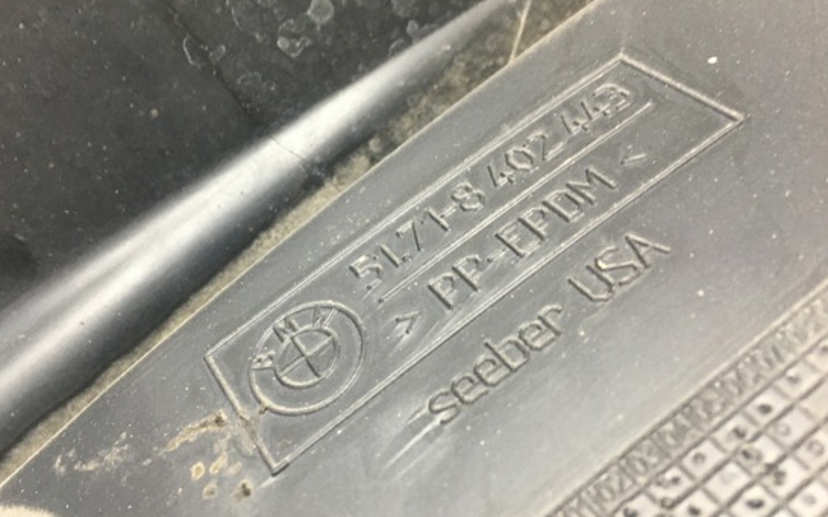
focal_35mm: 36
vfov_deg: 35.3
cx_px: 346
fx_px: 812
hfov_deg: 53.8
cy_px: 251
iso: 160
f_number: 2.2
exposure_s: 1/33
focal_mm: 4.15
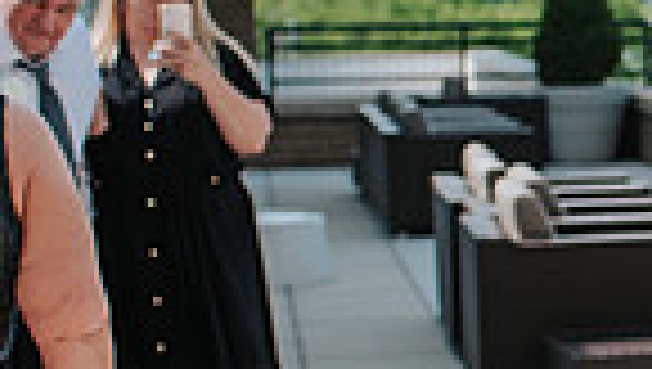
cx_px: 1088
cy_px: 279
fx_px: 2787
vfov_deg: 7.6
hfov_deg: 12.4
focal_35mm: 161
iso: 100
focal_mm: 35
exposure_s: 1/1600
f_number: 3.2
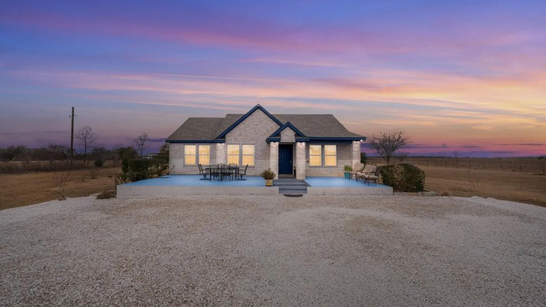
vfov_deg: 70.5
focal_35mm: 15
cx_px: 267
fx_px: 217
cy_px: 146
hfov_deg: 103.0
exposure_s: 1/50
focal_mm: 14
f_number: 16
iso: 100
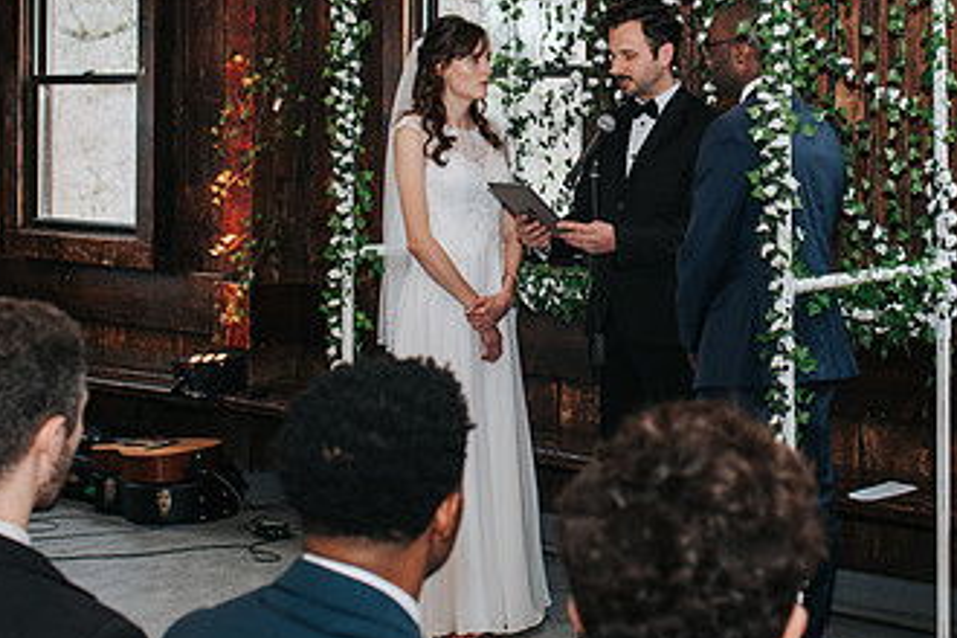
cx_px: 638
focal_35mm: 76
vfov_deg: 17.8
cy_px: 127
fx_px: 2020
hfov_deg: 26.5
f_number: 3.2
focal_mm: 35
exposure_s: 1/200
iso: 1000
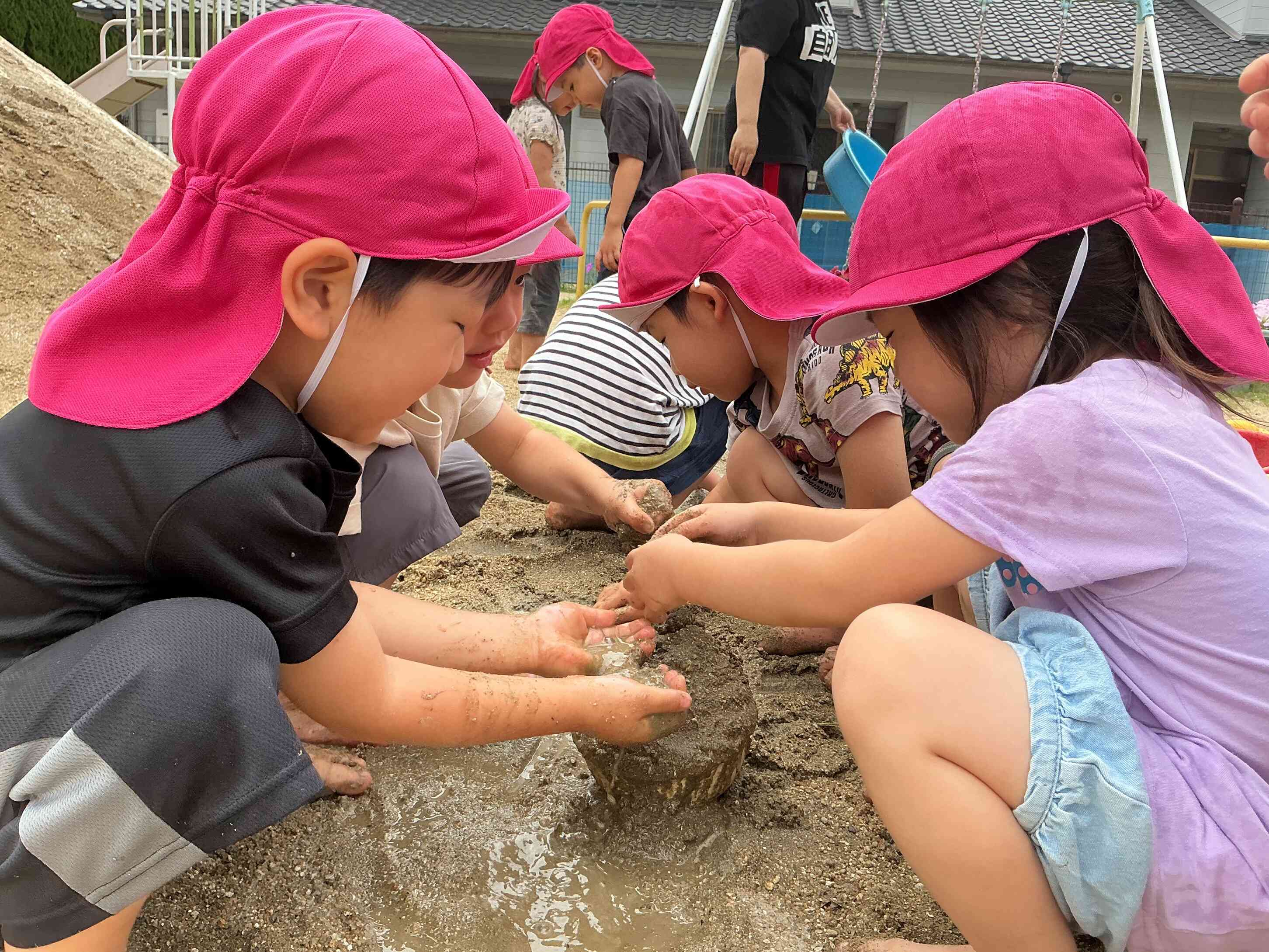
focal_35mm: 29
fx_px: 1063
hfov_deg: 61.7
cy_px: 476
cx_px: 634
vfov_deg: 48.2
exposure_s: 1/709
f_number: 1.8
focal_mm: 3
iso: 25
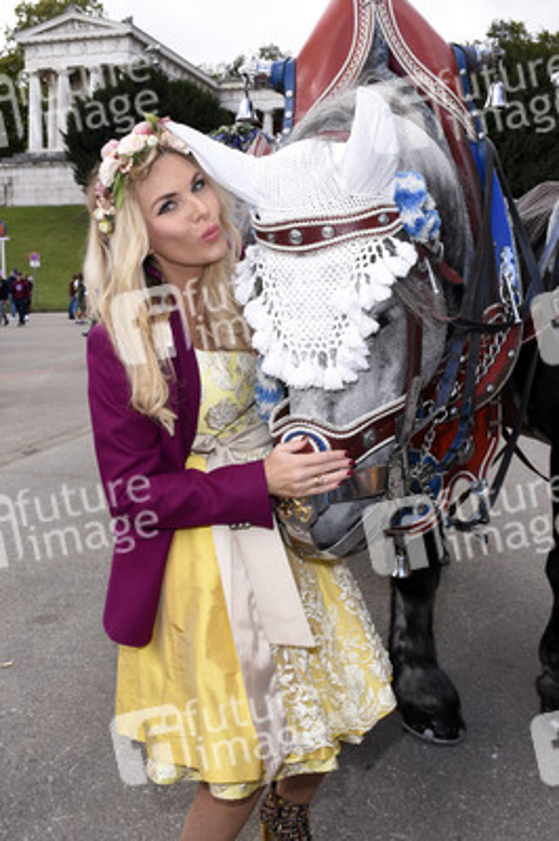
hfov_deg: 43.5
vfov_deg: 62.0
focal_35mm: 30
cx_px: 280
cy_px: 420
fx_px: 700
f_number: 9
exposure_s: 1/160
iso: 250
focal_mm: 20
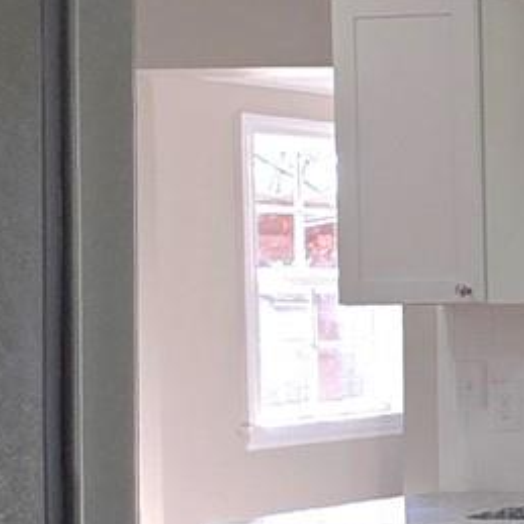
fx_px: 1558
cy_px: 314
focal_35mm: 91
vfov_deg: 19.1
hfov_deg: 10.9
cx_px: 1637
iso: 50
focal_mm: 2.2
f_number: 1.9
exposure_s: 1/120
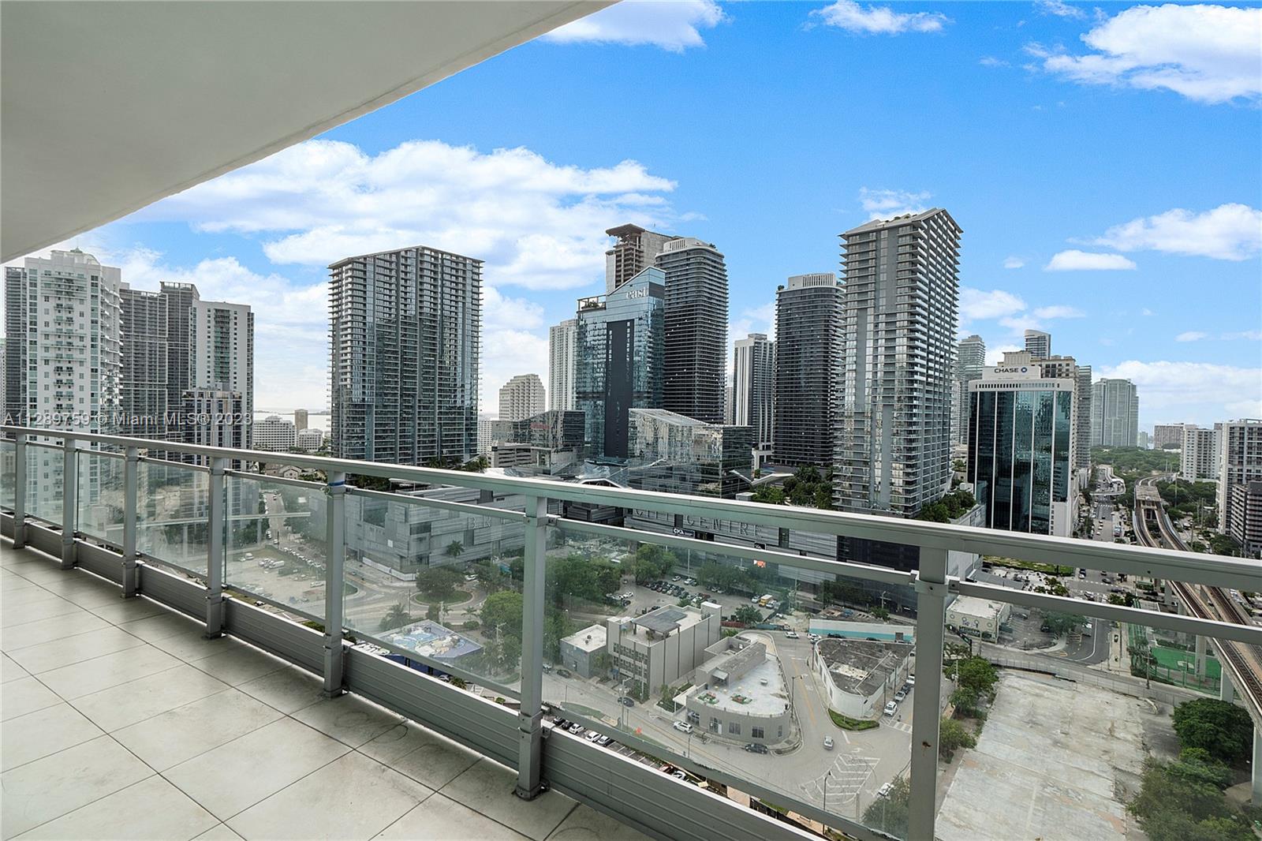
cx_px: 631
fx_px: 526
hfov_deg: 100.4
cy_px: 420
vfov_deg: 77.3
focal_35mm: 15
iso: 100
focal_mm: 10
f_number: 11
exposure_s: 1/80
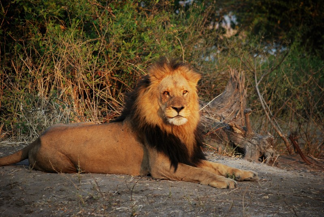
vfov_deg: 7.7
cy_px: 108
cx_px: 162
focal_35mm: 180
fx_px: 1622
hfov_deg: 11.4
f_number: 4.8
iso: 200
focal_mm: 120
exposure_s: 1/125
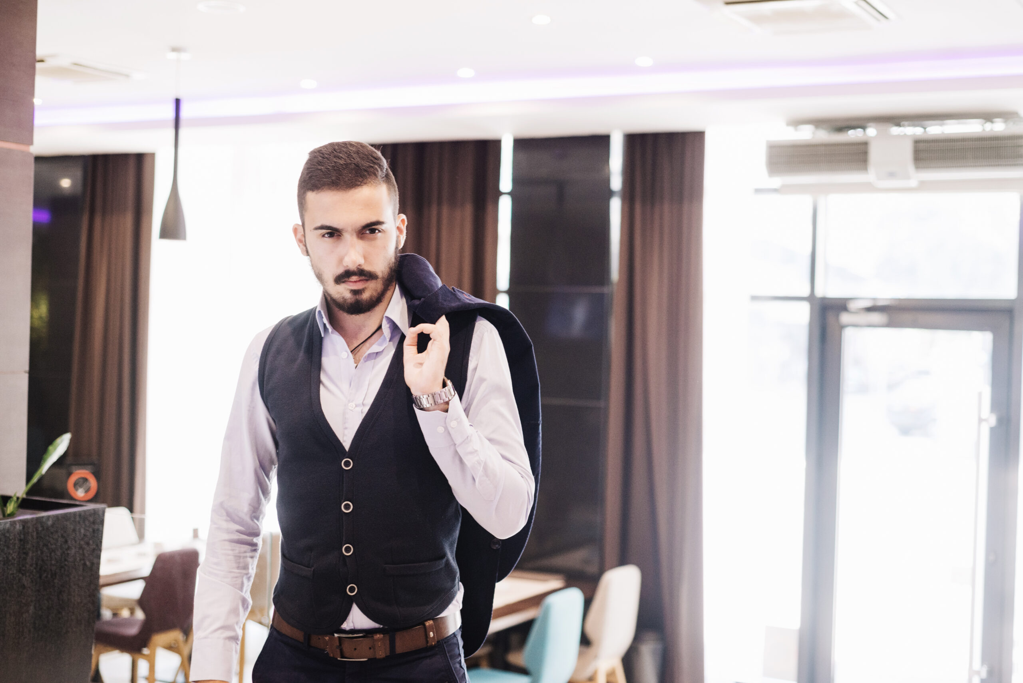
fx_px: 1421
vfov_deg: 27.0
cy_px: 342
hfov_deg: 39.6
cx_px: 512
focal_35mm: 50
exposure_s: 1/80
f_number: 2.8
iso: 1250
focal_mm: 50
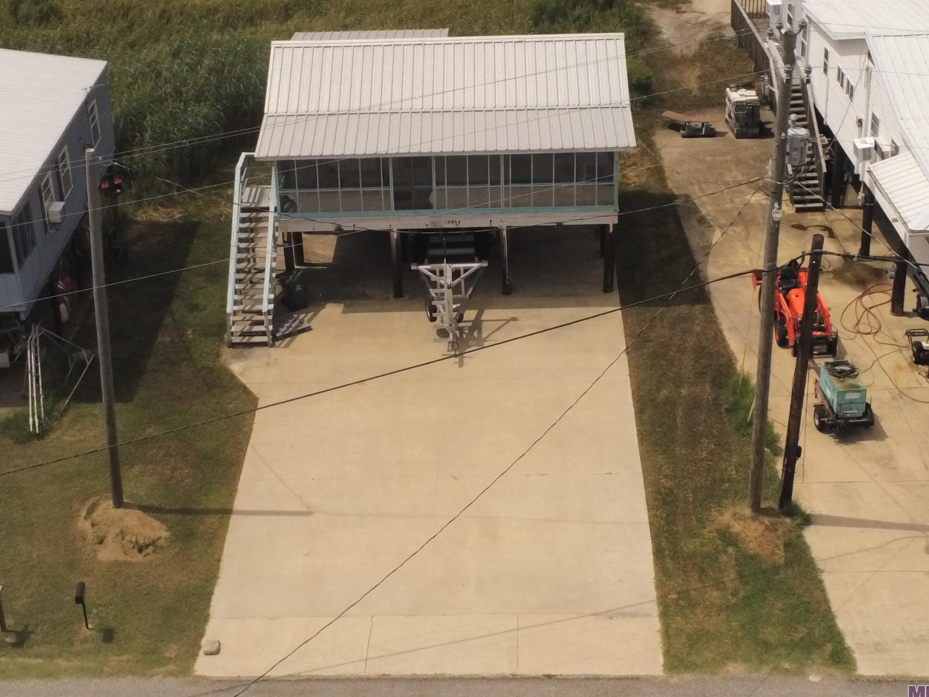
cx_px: 448
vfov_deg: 22.2
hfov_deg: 29.4
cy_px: 316
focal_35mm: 66
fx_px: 1771
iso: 100
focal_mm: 4
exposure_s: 1/4115
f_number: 2.4
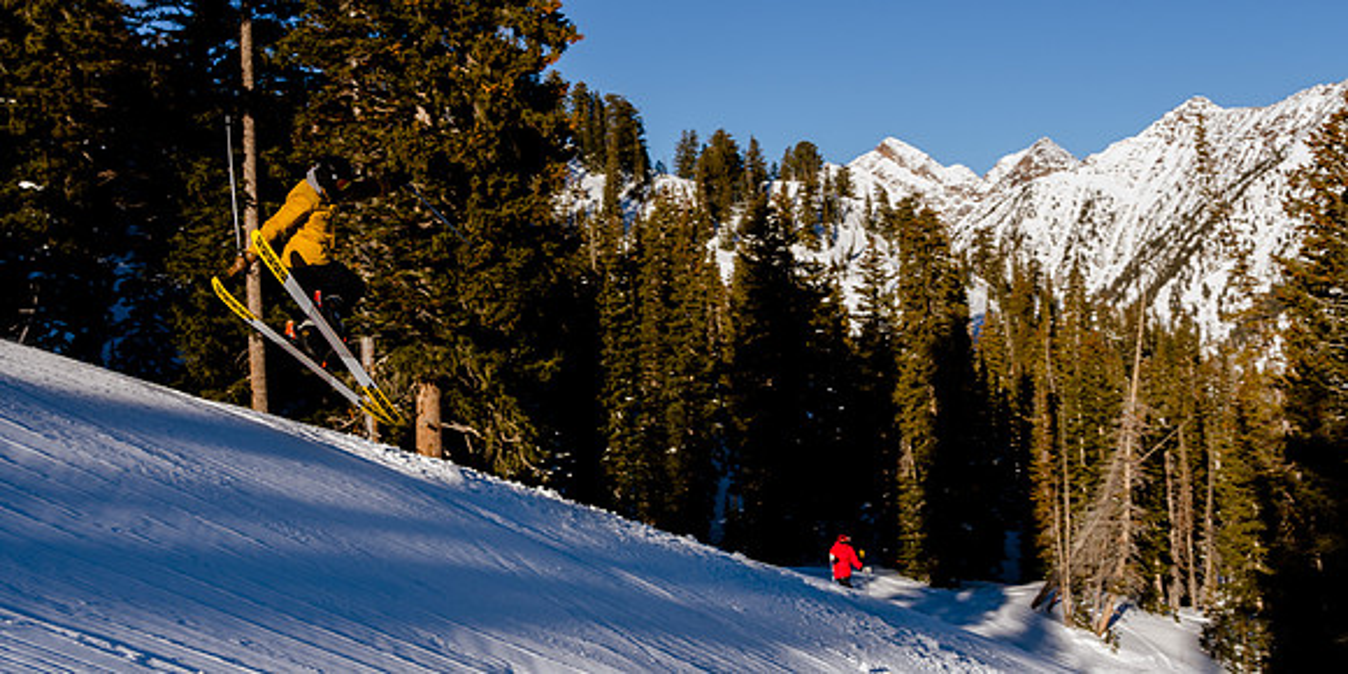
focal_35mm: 45
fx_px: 1560
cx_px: 702
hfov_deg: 46.7
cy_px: 250
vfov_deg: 24.3
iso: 160
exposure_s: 1/640
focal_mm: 26
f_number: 6.3
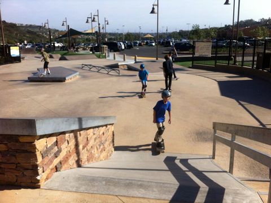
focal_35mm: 35
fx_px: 274
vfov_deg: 40.6
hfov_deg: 52.7
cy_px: 102
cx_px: 136
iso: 80
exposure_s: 1/1774
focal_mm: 3.85
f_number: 2.8
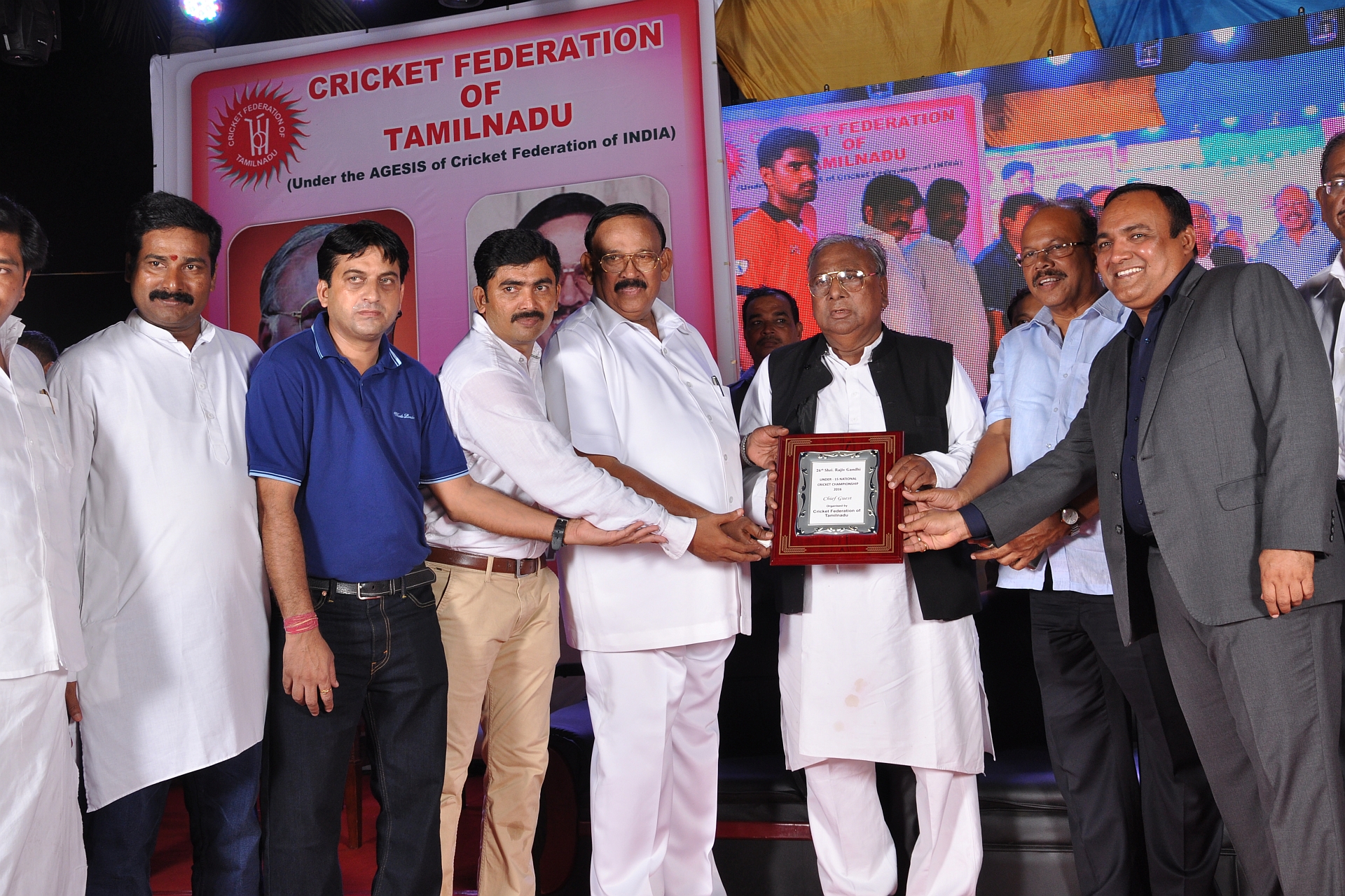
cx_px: 672
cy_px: 448
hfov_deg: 41.1
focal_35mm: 48
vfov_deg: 28.1
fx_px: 1793
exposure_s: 1/100
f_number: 8
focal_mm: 32
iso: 400
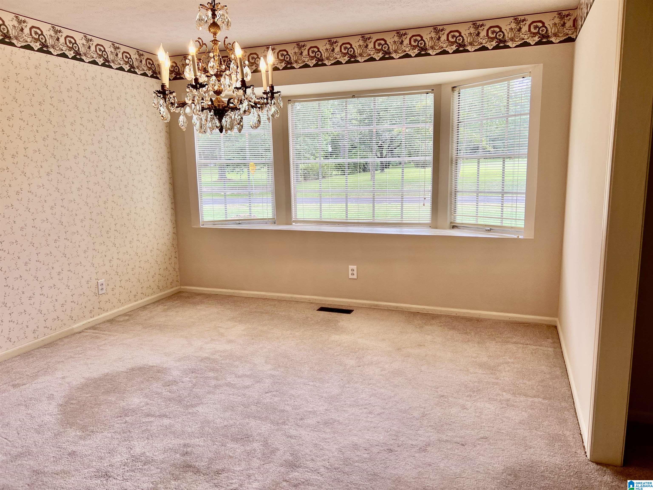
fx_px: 490
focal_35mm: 26
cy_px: 245
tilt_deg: -9.8
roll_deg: +1.8
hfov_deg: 67.3
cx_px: 326
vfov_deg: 53.1
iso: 40
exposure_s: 1/132
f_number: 1.5
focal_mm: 5.7
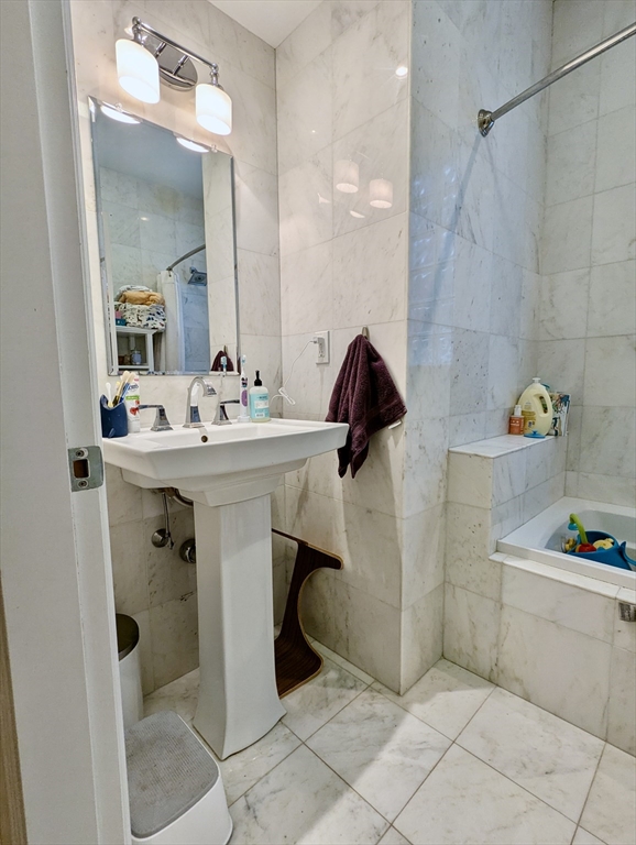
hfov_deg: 78.2
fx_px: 391
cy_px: 422
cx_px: 318
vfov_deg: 94.4
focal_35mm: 16
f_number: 2.2
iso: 41
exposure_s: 1/57.7
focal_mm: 2.35
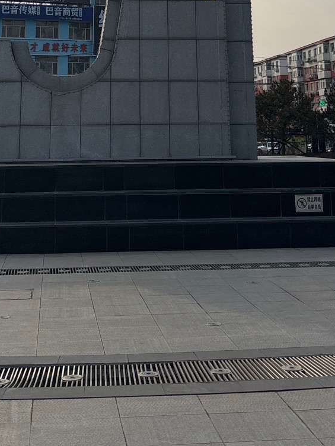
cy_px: -93
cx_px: 161
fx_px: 891
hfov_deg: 21.3
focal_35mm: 69
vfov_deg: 25.3
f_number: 1.6
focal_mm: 5.96
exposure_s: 1/4082
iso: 50
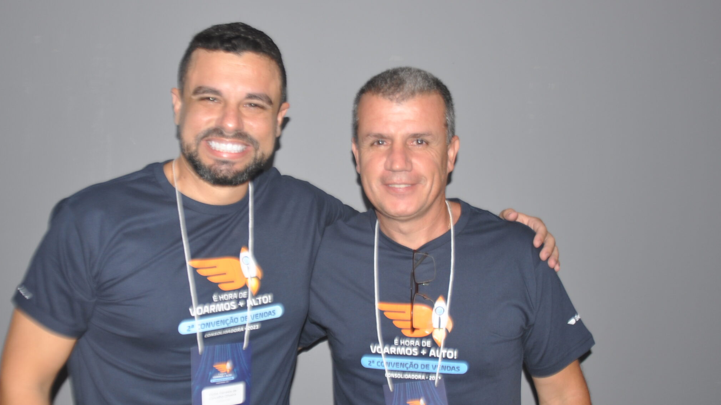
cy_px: 217
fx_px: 796
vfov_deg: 28.6
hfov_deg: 48.6
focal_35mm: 42
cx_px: 320
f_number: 5.6
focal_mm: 21
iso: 200
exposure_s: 1/30
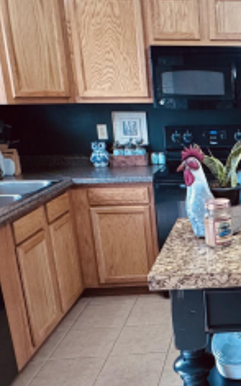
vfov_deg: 47.2
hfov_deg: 26.9
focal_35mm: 42
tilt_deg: -15.7
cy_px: 213
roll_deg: +0.4
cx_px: 291
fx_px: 442
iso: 800
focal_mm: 2.22
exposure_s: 1/60
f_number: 2.2
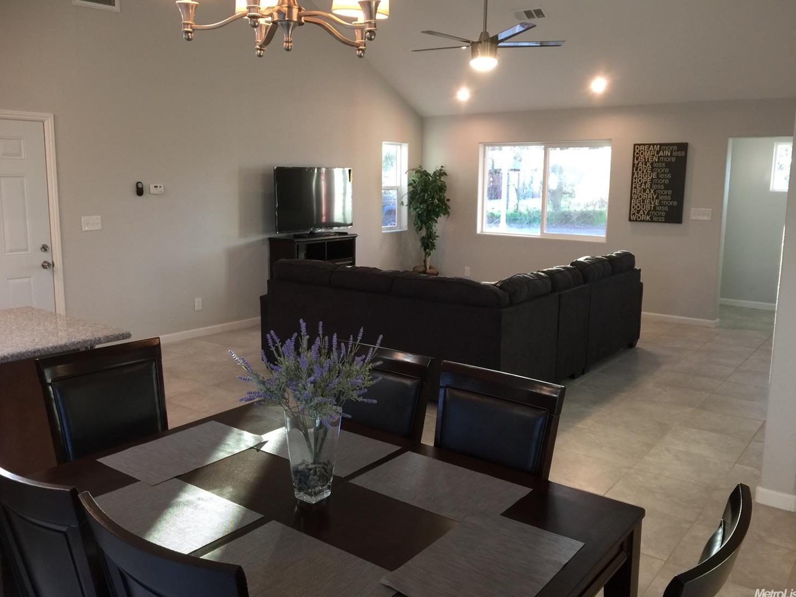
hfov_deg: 60.0
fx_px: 690
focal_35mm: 30
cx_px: 397
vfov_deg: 46.8
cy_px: 291
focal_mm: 4.15
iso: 50
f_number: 2.2
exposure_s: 1/15
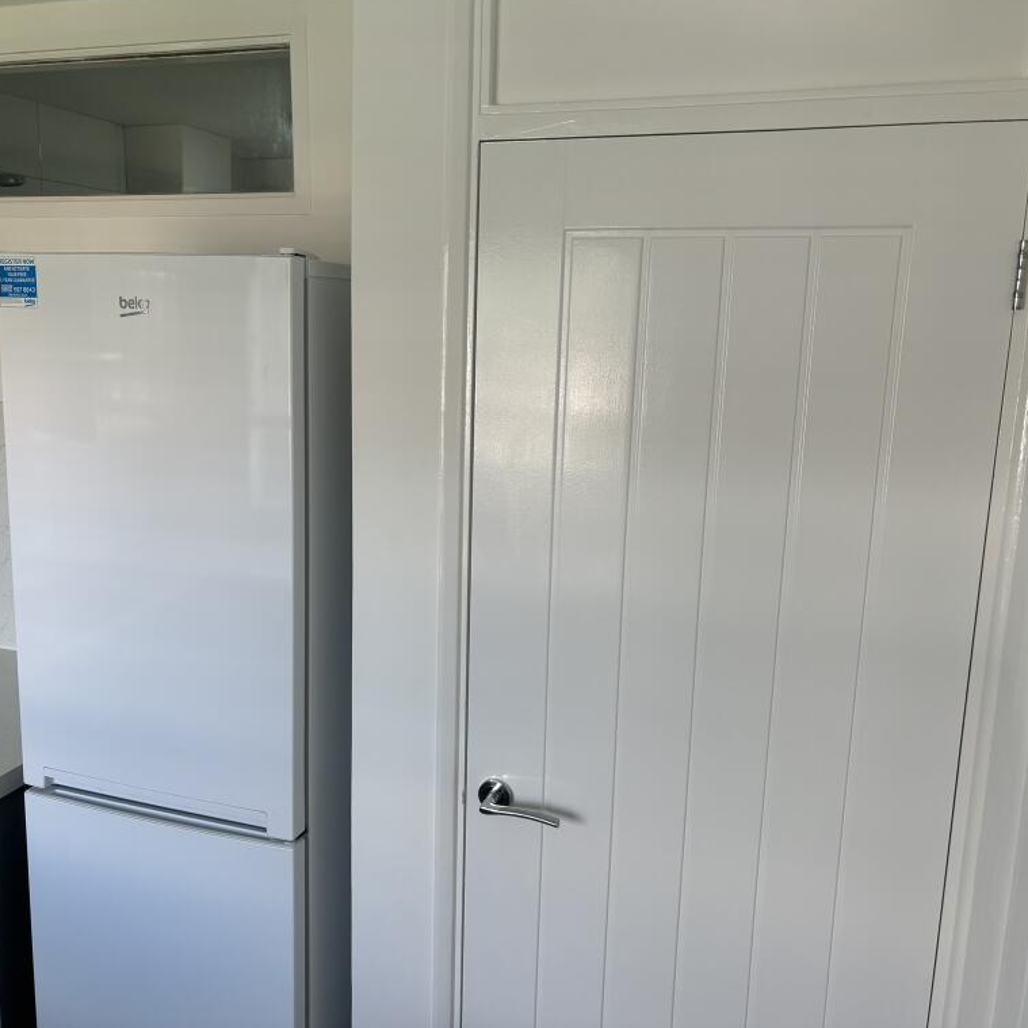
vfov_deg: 52.5
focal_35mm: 31
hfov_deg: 52.3
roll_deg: -0.7
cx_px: 435
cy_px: 513
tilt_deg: -11.5
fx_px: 1042
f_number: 1.6
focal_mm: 5.96
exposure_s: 1/121
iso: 64
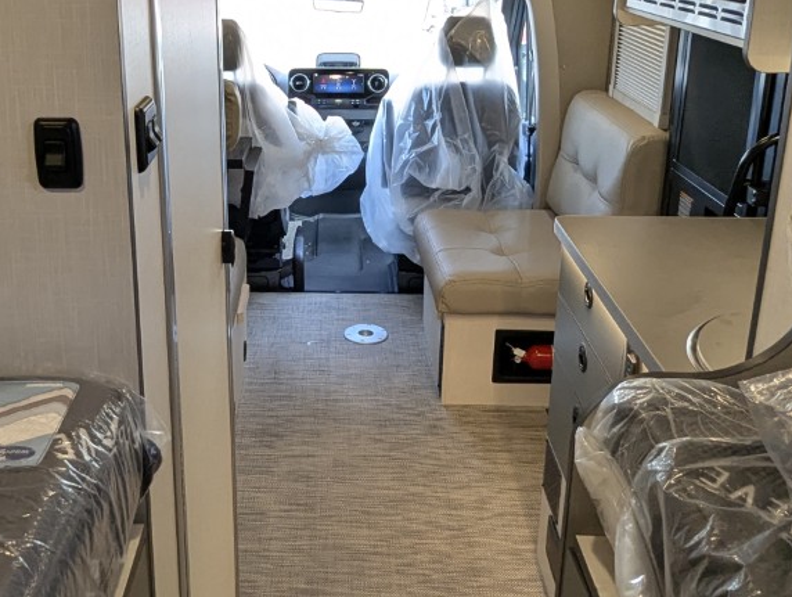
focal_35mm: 39
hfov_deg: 47.4
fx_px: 894
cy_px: 194
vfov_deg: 36.5
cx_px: 301
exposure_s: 1/168
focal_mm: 2.35
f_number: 2.2
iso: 175
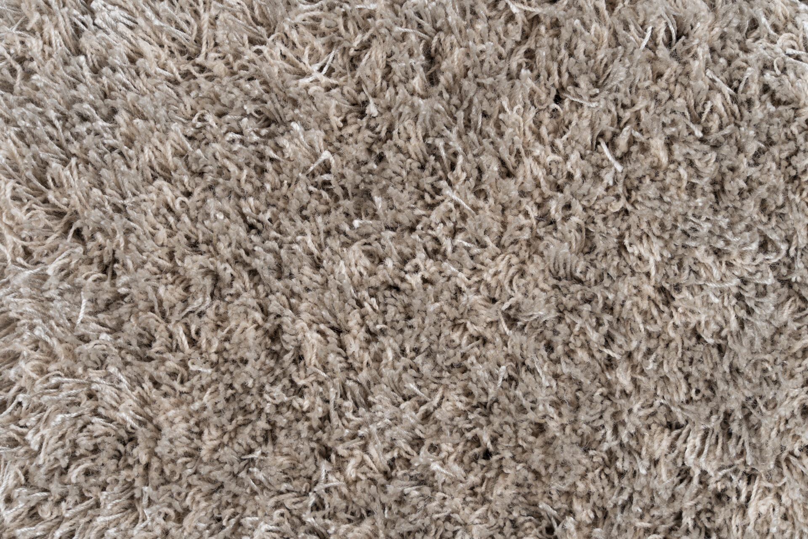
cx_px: 404
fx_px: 2042
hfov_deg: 22.4
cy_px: 270
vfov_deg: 15.0
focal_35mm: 91
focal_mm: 91
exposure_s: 1/13
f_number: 7.1
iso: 200
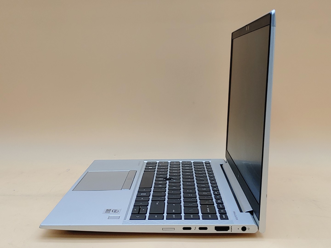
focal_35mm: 49
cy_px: 124
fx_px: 469
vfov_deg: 29.7
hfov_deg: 38.9
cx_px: 166
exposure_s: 1/180
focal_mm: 4.36
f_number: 1.8
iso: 50
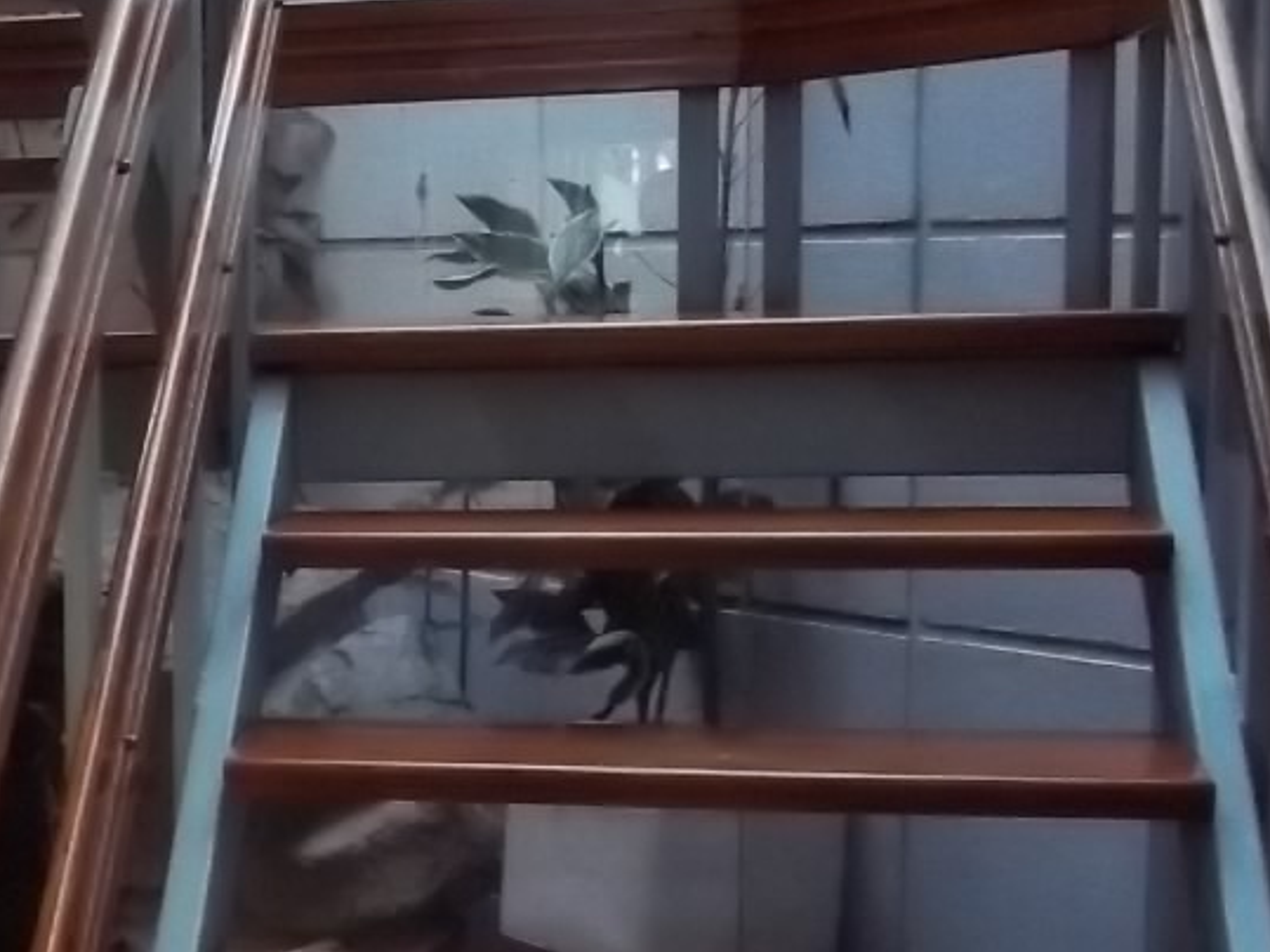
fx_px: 2788
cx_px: -170
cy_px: 615
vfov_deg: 19.3
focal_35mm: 76
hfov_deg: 23.8
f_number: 2.9
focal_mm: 5.7
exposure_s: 1/8
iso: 320
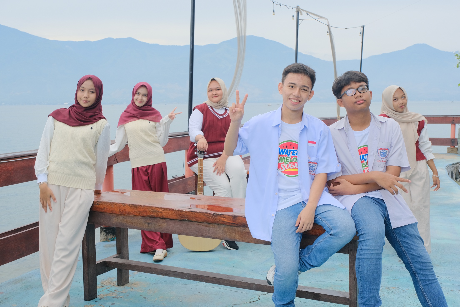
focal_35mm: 40
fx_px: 511
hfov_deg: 48.5
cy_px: 154
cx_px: 230
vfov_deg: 33.4
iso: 640
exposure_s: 1/160
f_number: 5.6
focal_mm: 26.6
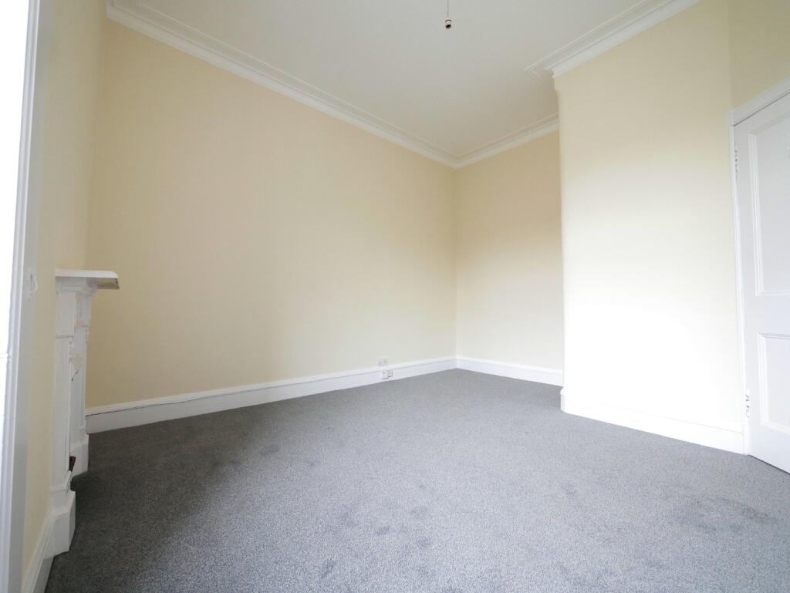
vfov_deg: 85.7
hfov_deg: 102.0
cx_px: 395
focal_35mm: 14
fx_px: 320
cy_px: 296
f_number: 4
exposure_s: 1/60
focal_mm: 7
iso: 1250
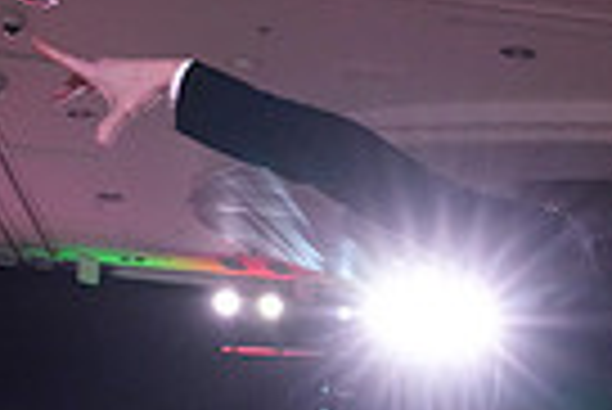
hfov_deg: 13.0
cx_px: 1048
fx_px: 2468
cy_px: 854
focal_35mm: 145
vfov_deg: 8.9
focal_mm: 34
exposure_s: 1/320
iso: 5000
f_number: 5.6
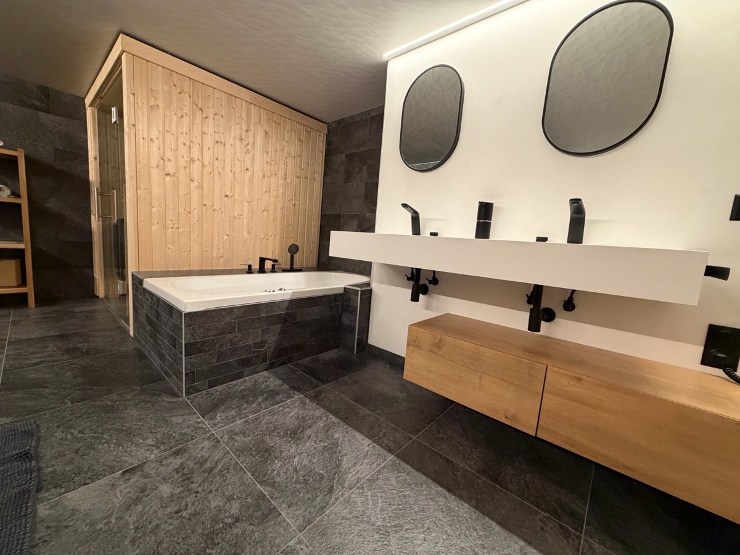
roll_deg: -4.2
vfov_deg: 85.7
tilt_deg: -6.9
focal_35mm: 14
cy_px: 278
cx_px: 370
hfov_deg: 102.1
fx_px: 299
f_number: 2.2
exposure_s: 1/60
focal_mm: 2.22
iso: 400
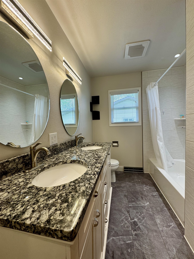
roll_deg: +1.6
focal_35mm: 14
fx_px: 105
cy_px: 130
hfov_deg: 85.7
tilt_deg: -2.7
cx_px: 97
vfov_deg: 102.1
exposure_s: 1/120
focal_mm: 2.22
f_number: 2.2
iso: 64
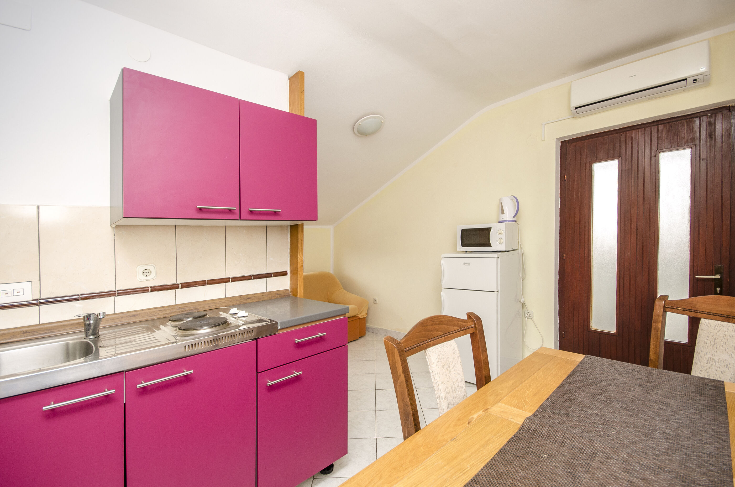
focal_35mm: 15
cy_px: 244
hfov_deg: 100.5
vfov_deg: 77.1
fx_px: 306
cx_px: 368
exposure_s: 1/100
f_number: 8
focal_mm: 10
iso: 200
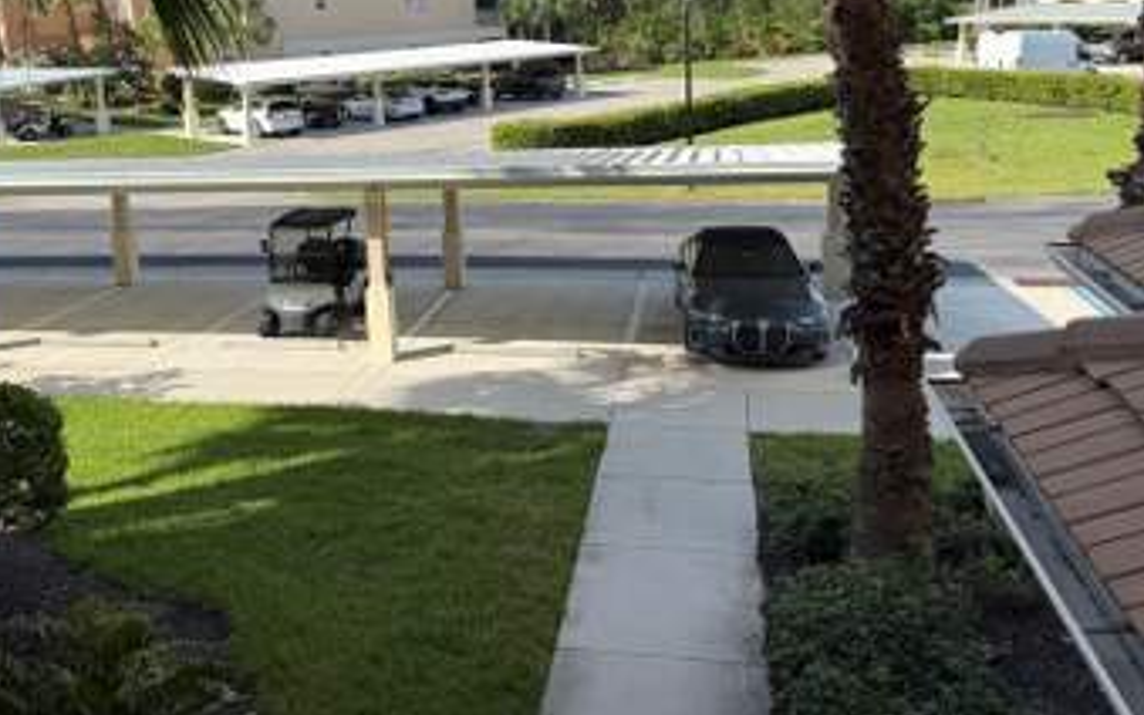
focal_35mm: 36
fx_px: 1123
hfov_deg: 53.5
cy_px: 192
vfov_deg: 34.7
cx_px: 445
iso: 80
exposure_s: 1/2907
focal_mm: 6.76
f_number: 1.78
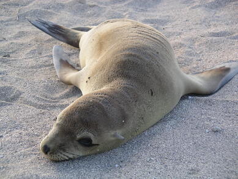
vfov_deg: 13.0
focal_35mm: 114
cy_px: 90
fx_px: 784
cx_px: 119
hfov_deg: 17.3
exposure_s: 1/197
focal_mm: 23.8
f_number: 4
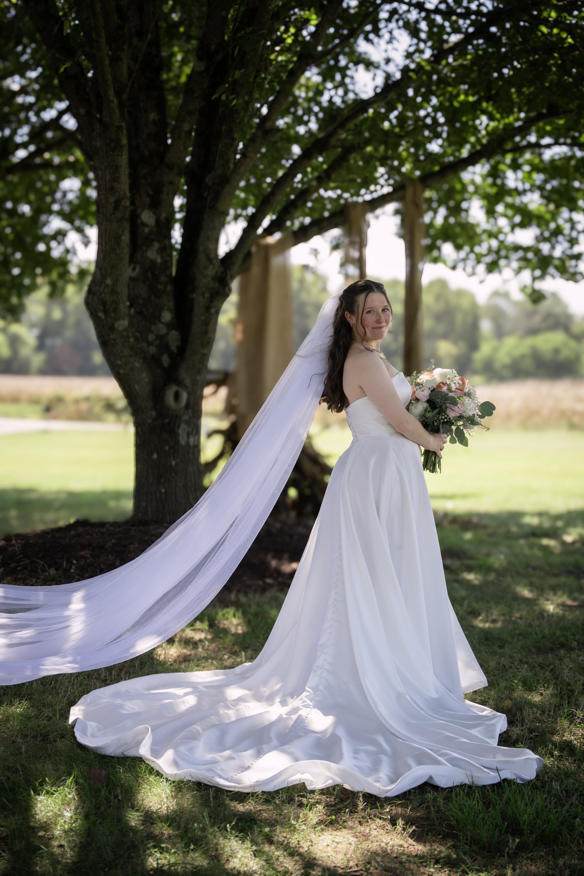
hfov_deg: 24.7
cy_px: 438
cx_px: 292
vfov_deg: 36.4
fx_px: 1331
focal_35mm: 55
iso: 100
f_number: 3.2
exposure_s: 1/250
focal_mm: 54.7
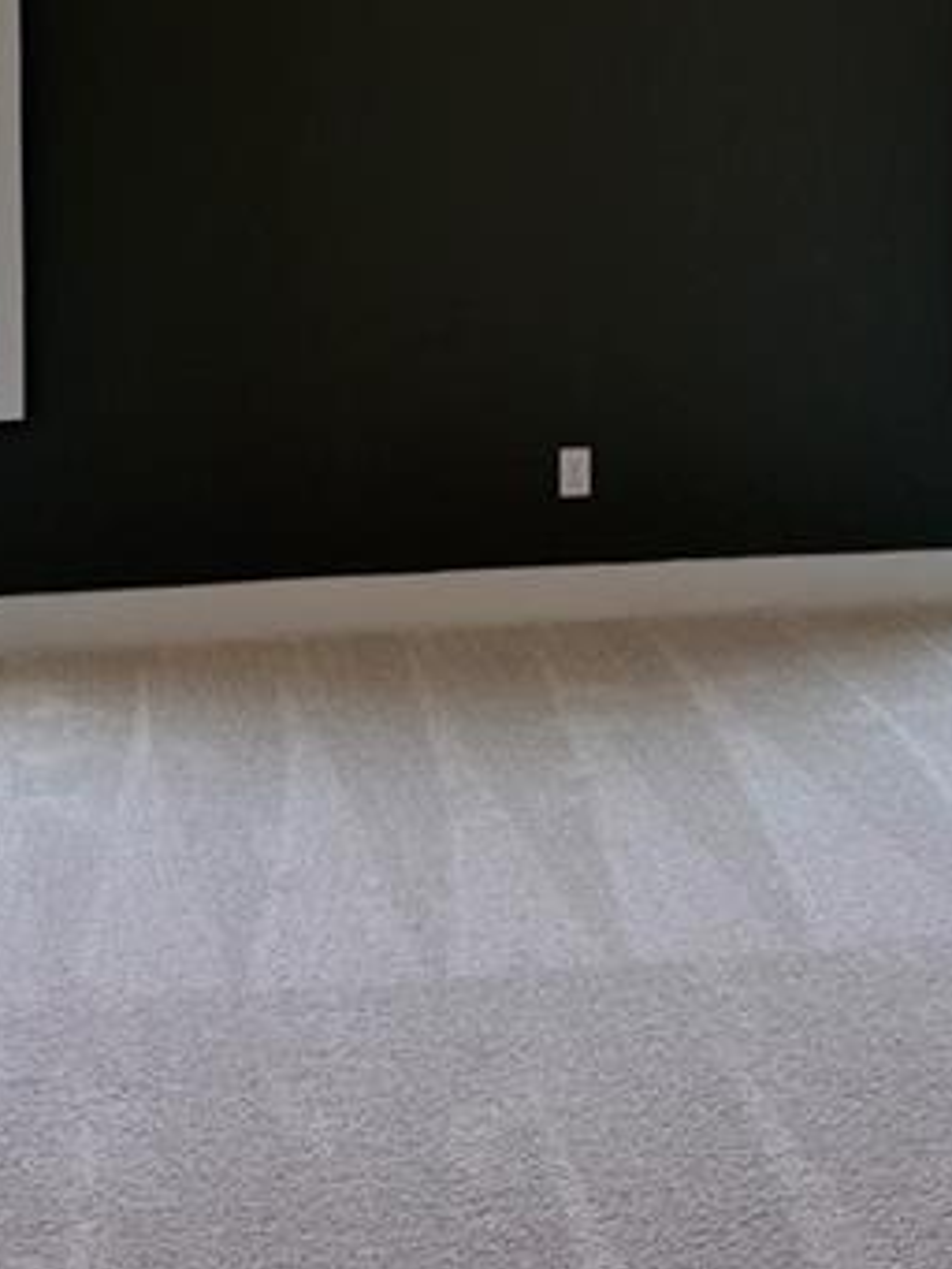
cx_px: 569
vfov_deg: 34.2
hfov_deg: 27.0
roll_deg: -0.9
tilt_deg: -4.5
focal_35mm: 54
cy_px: 205
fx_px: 1979
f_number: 1.78
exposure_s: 1/233
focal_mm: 6.76
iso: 160
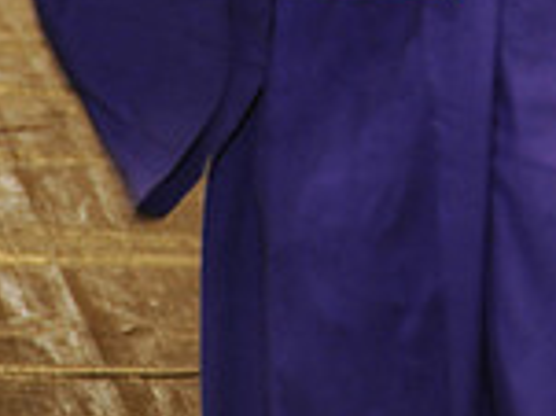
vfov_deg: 3.8
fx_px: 6211
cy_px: -574
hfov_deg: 5.1
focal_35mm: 387
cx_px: 497
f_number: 5.6
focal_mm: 105
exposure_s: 1/60
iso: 1250
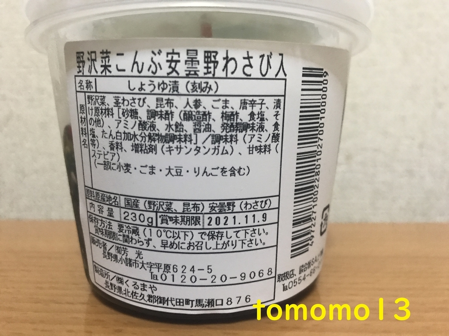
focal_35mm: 28
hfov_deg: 63.4
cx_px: 224
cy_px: 168
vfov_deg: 49.7
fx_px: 363
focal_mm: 3.99
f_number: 1.8
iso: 100
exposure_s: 1/15
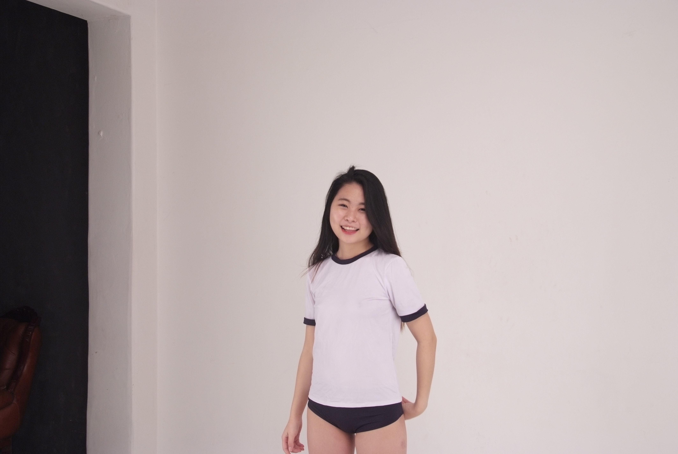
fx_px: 735
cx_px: 339
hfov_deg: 49.5
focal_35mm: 39
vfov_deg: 34.3
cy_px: 227
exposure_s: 1/160
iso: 640
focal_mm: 26
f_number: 5.6
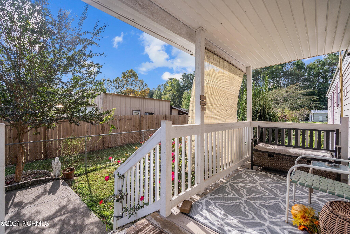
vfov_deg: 73.7
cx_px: 175
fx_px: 156
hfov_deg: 96.7
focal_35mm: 16
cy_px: 117
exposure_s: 1/1250
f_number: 4
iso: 250
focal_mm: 16
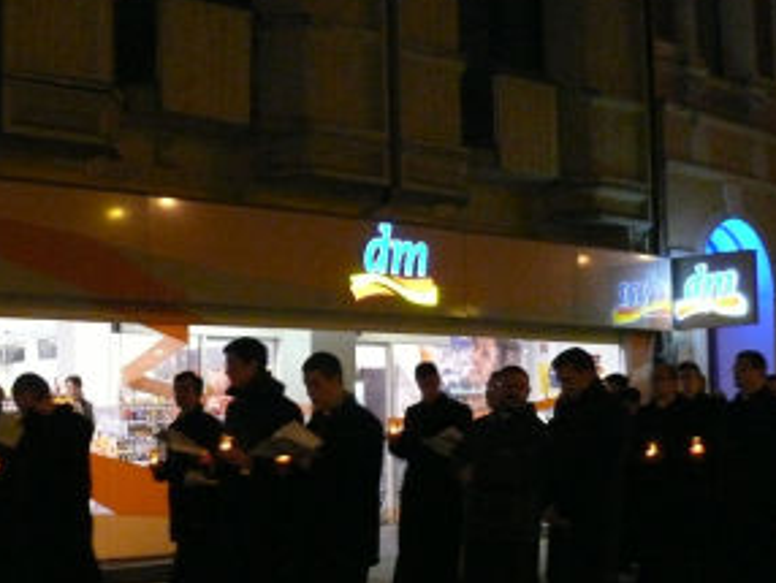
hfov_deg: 34.3
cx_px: 209
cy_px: 396
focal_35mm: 55
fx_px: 1234
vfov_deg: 26.4
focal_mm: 7.4
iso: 800
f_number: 2.8
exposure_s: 1/25
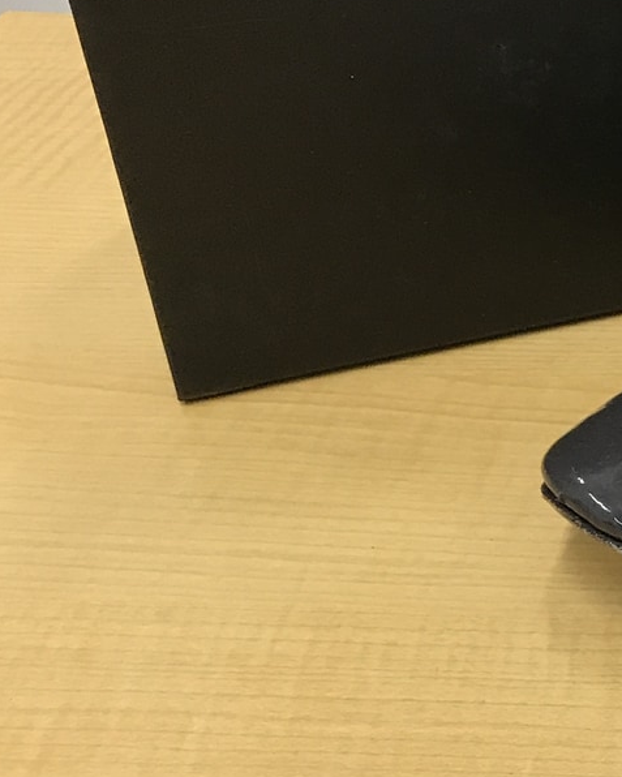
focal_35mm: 88
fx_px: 2024
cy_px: 418
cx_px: 1123
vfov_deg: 21.7
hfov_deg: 15.1
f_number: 1.8
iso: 25
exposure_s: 1/40
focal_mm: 3.99
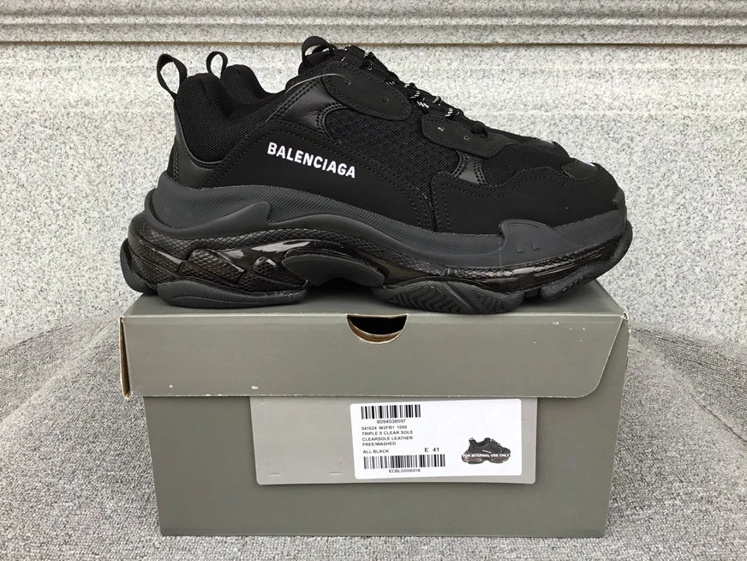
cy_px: 274
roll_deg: -0.1
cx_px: 381
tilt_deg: -17.2
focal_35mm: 32
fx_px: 691
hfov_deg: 56.8
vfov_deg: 44.2
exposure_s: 1/100
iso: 32
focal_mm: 3.3
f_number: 2.4
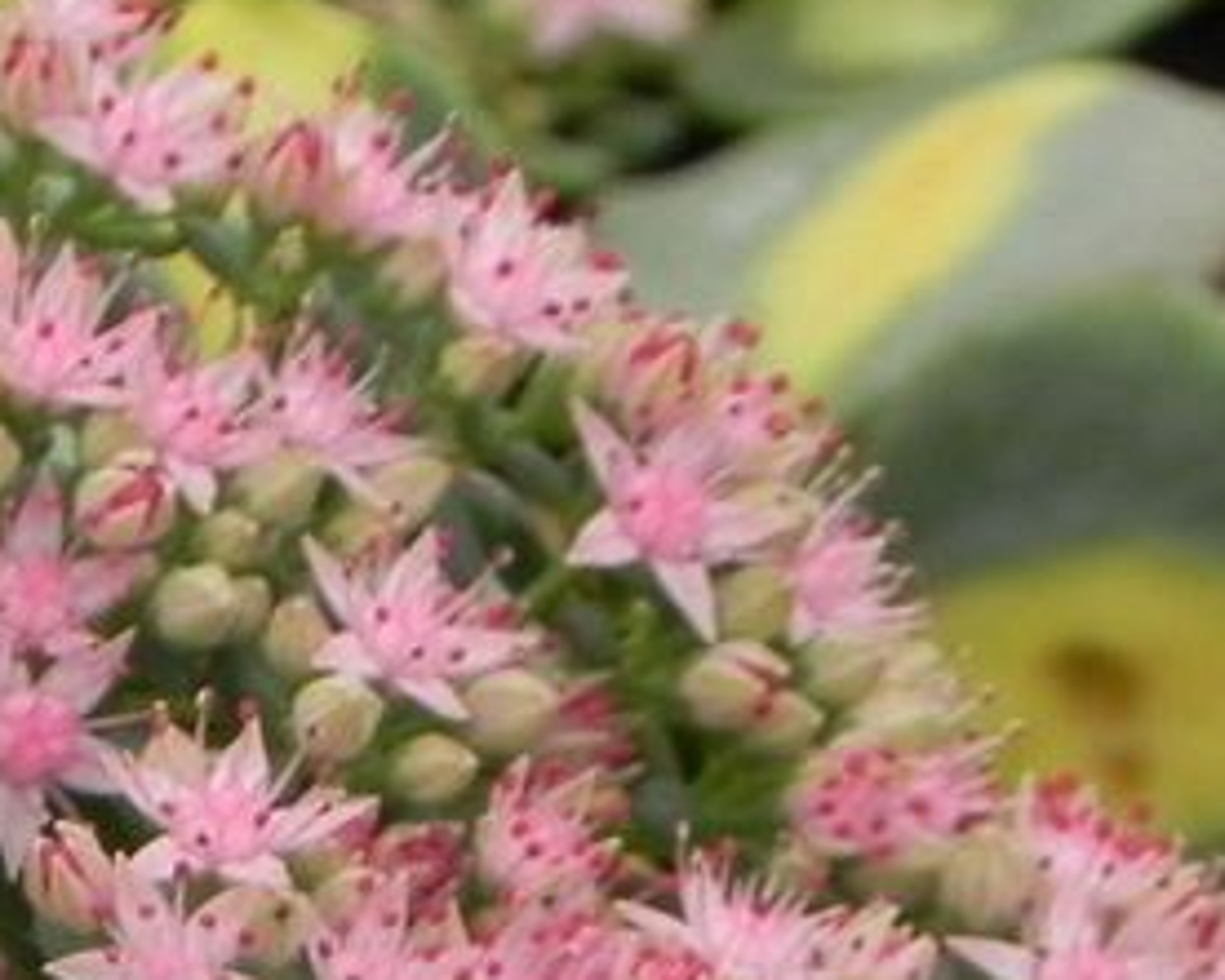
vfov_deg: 1.7
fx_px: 33766
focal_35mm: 931
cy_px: 1388
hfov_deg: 2.1
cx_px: -340
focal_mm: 44
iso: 160
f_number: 5
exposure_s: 1/30
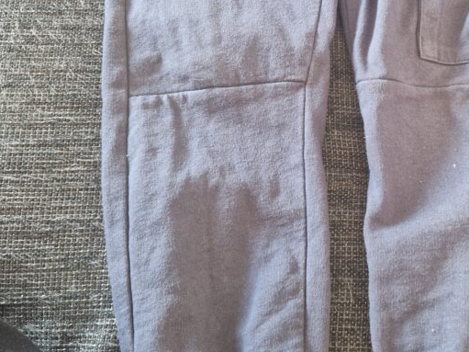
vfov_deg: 31.6
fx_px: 610
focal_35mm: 45
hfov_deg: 41.2
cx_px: 334
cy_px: 88
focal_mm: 5.4
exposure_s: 1/50
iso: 800
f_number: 1.8
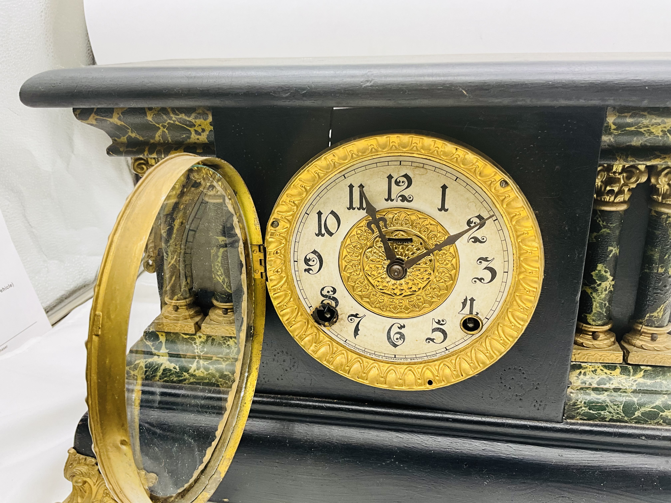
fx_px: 562
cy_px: 252
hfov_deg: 61.7
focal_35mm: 29
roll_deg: +1.1
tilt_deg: -19.6
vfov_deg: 48.2
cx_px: 336
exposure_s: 1/122
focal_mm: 3
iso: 40
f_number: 1.8
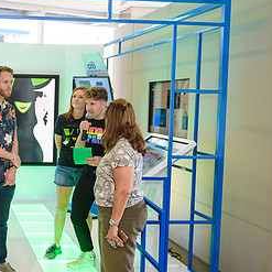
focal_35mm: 56
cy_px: 133
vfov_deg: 30.6
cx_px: 4
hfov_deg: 28.8
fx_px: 498
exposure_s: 1/125
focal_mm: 28
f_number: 3.2
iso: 400
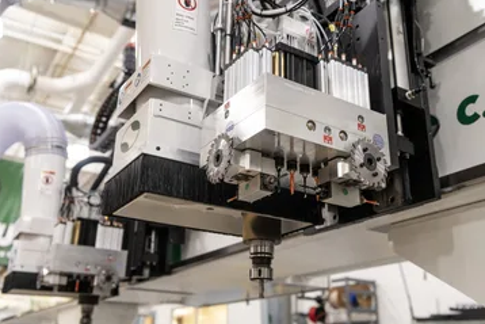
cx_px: 257
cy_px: 159
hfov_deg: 50.6
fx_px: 512
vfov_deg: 35.1
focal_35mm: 38
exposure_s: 1/50
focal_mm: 34
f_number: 4
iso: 400
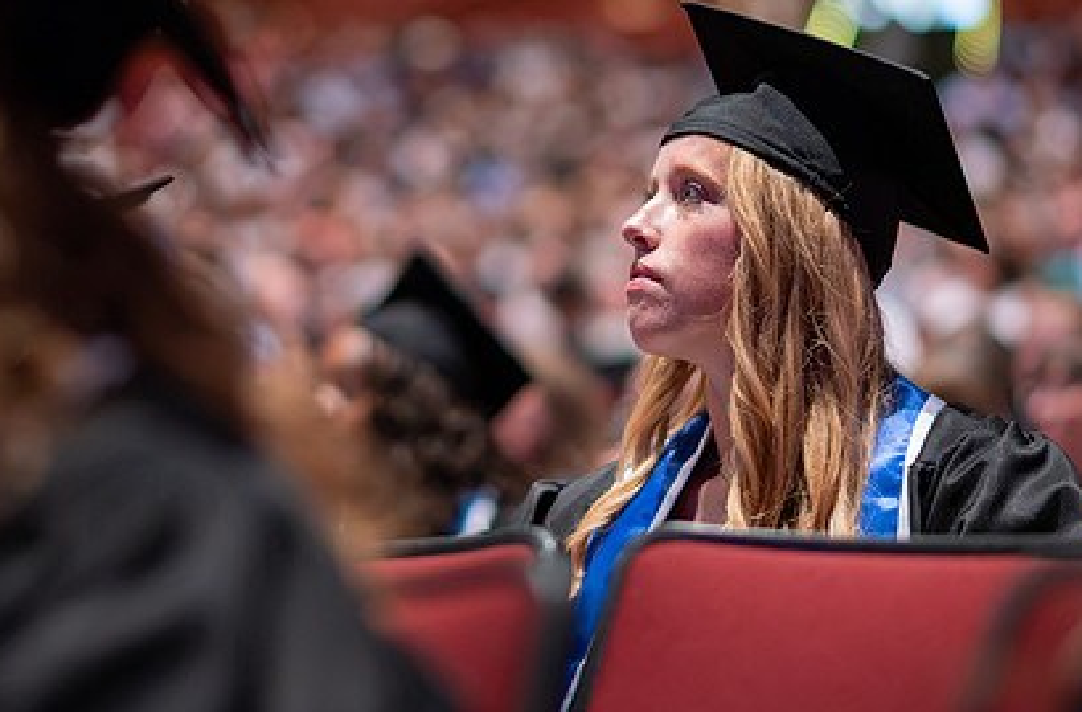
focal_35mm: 169
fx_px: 5058
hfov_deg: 12.2
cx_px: 472
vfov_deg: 8.0
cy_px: 219
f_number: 1.8
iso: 3200
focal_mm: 85
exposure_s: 1/125
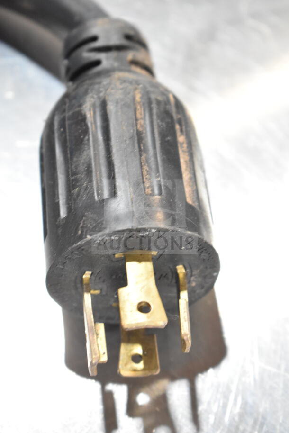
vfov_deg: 24.6
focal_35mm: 82
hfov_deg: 16.6
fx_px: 993
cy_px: 216
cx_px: 144
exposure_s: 1/100
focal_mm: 55
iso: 3200
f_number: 5.6
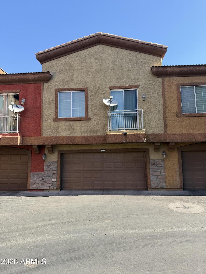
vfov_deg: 71.6
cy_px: 137
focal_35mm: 24
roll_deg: +1.9
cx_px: 103
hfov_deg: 56.8
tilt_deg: +6.5
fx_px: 190
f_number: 1.78
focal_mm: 6.76
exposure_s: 1/1292
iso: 80
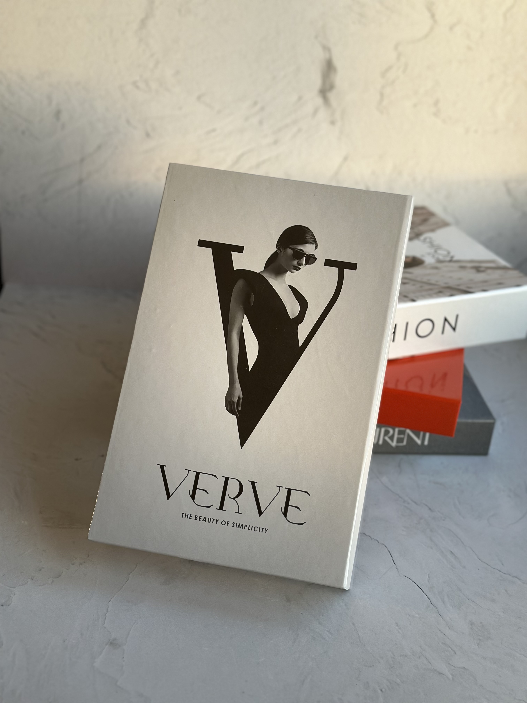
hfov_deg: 30.3
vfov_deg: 39.7
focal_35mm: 48
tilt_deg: -29.4
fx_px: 974
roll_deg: -5.6
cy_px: 352
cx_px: 264
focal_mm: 6.86
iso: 100
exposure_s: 1/100
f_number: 1.78
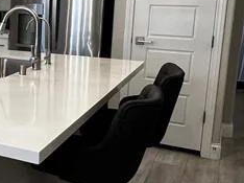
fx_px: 401
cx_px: -39
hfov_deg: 29.7
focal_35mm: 57
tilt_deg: -9.7
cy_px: 68
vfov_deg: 25.5
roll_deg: +0.1
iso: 125
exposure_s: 1/120
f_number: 1.8
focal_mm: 1.57
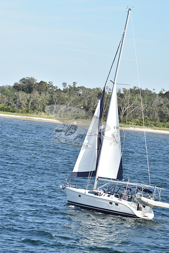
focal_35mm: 188
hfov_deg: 7.3
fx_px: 1319
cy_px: 126
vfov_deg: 11.0
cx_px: 84
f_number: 8
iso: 400
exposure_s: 1/1000
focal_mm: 125
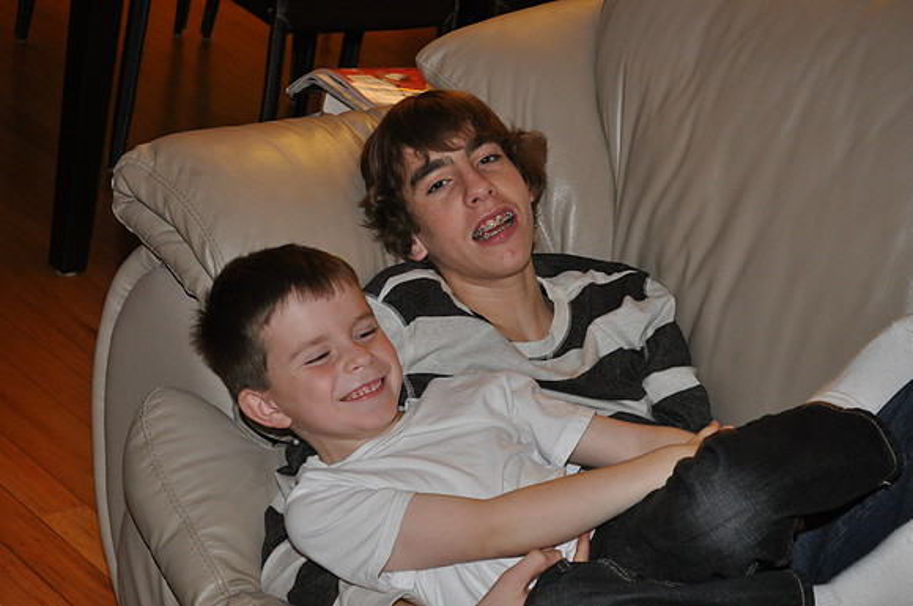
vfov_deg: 16.5
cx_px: 456
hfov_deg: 24.6
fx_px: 2089
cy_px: 303
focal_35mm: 82
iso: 800
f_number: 5.6
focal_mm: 55
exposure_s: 1/60
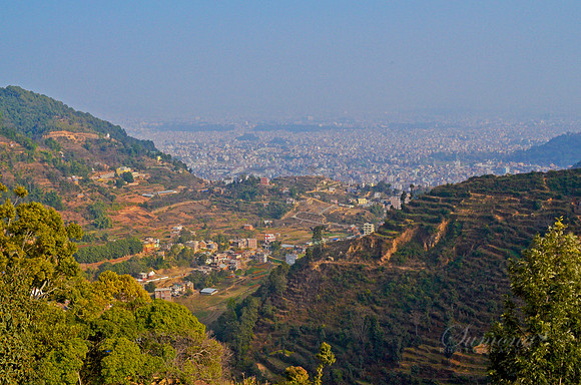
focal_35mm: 45
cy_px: 192
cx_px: 290
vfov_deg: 29.7
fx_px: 725
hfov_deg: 43.7
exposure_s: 1/640
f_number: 13
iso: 640
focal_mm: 30
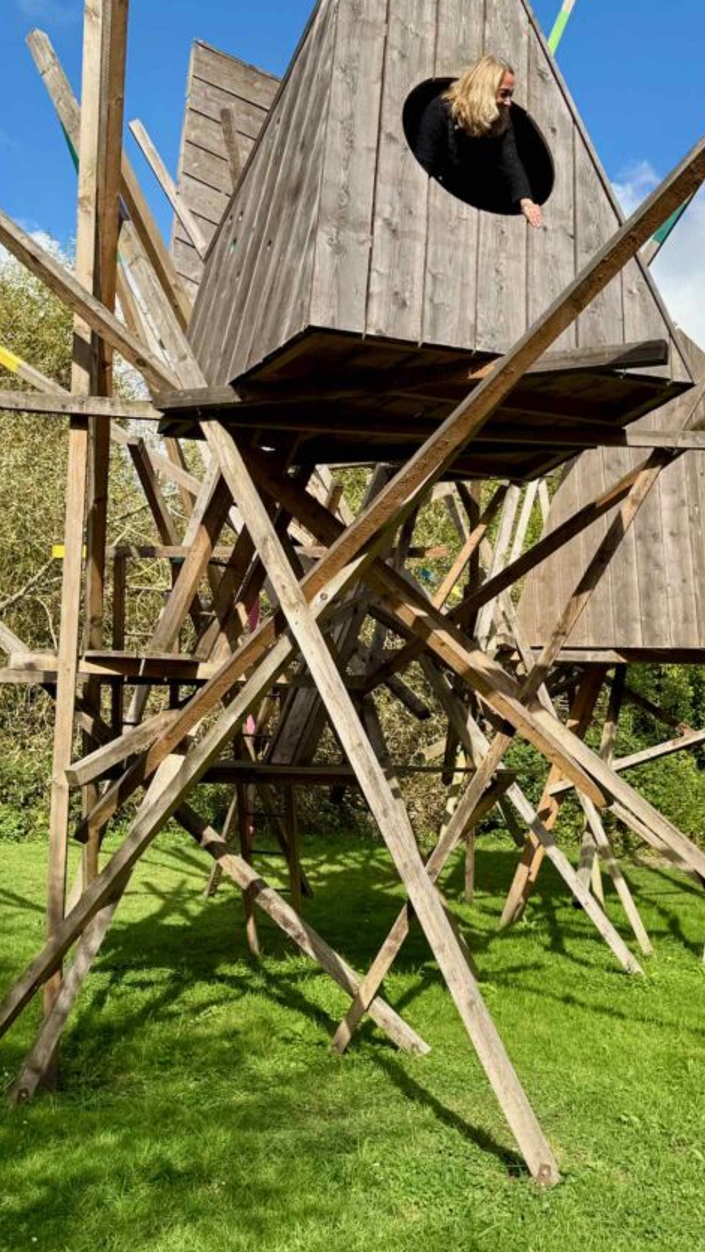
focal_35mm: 32
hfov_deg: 36.3
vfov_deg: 60.6
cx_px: 471
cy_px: 515
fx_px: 1063
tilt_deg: +12.3
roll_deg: +2.7
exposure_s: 1/3759
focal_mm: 6.76
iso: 80
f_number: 1.78
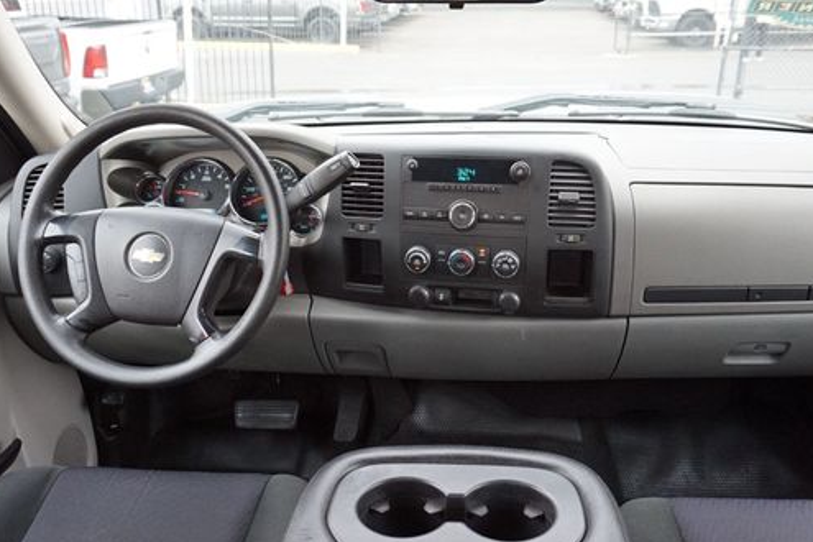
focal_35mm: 31
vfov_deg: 42.1
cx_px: 412
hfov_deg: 60.3
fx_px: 700
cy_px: 217
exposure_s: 1/160
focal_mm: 16
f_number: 4
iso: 1000
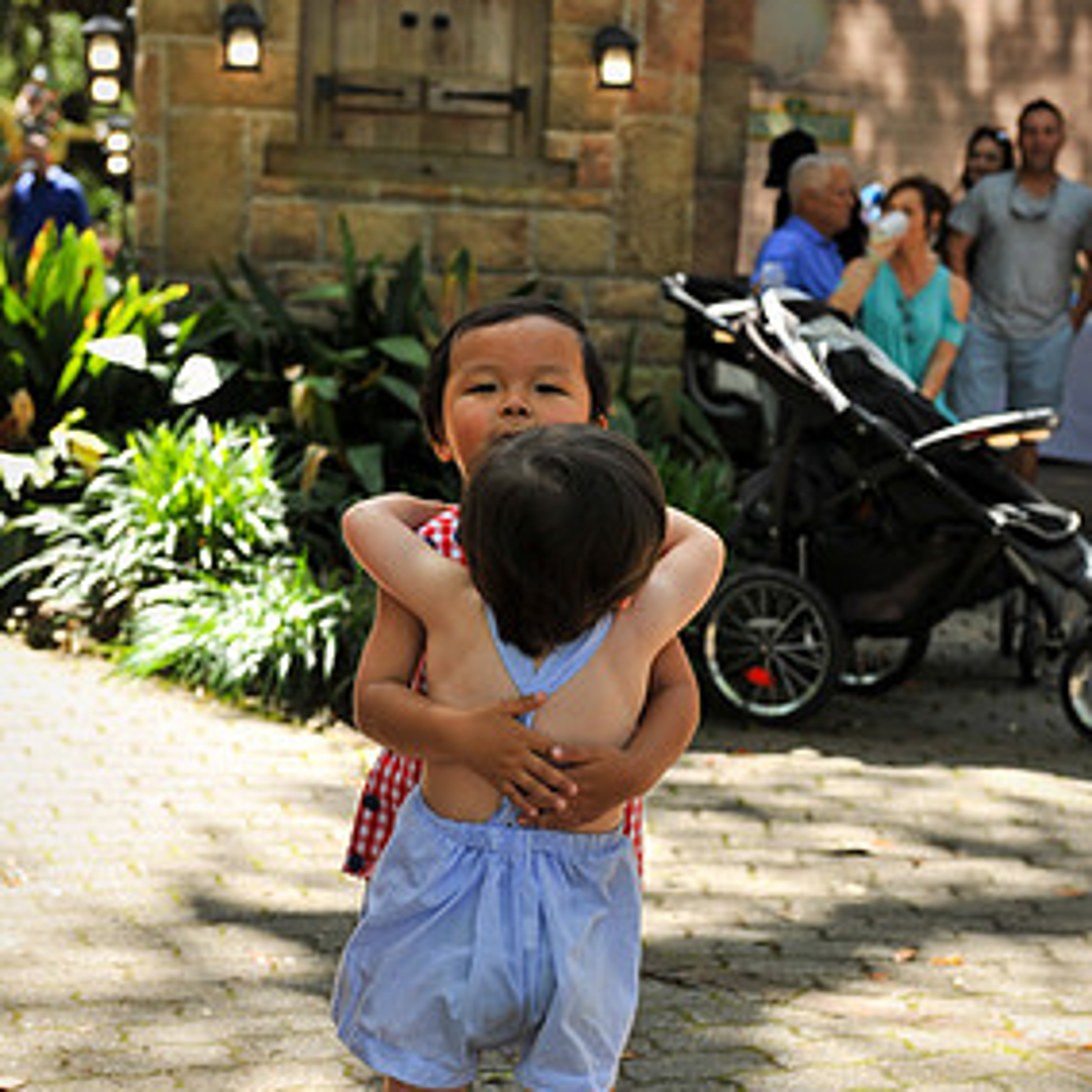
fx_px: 2498
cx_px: 544
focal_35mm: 70
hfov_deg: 24.7
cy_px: 654
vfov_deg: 24.6
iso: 250
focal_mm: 52
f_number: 5.6
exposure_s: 1/250
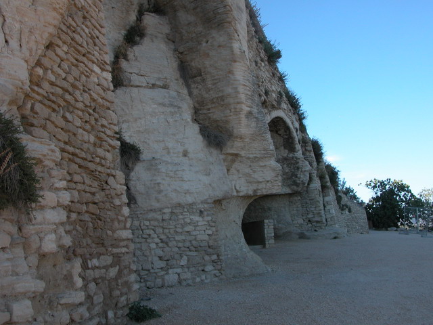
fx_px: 438
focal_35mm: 35
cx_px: 216
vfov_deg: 40.7
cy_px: 162
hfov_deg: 52.6
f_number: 5
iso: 100
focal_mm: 8.9
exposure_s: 1/225
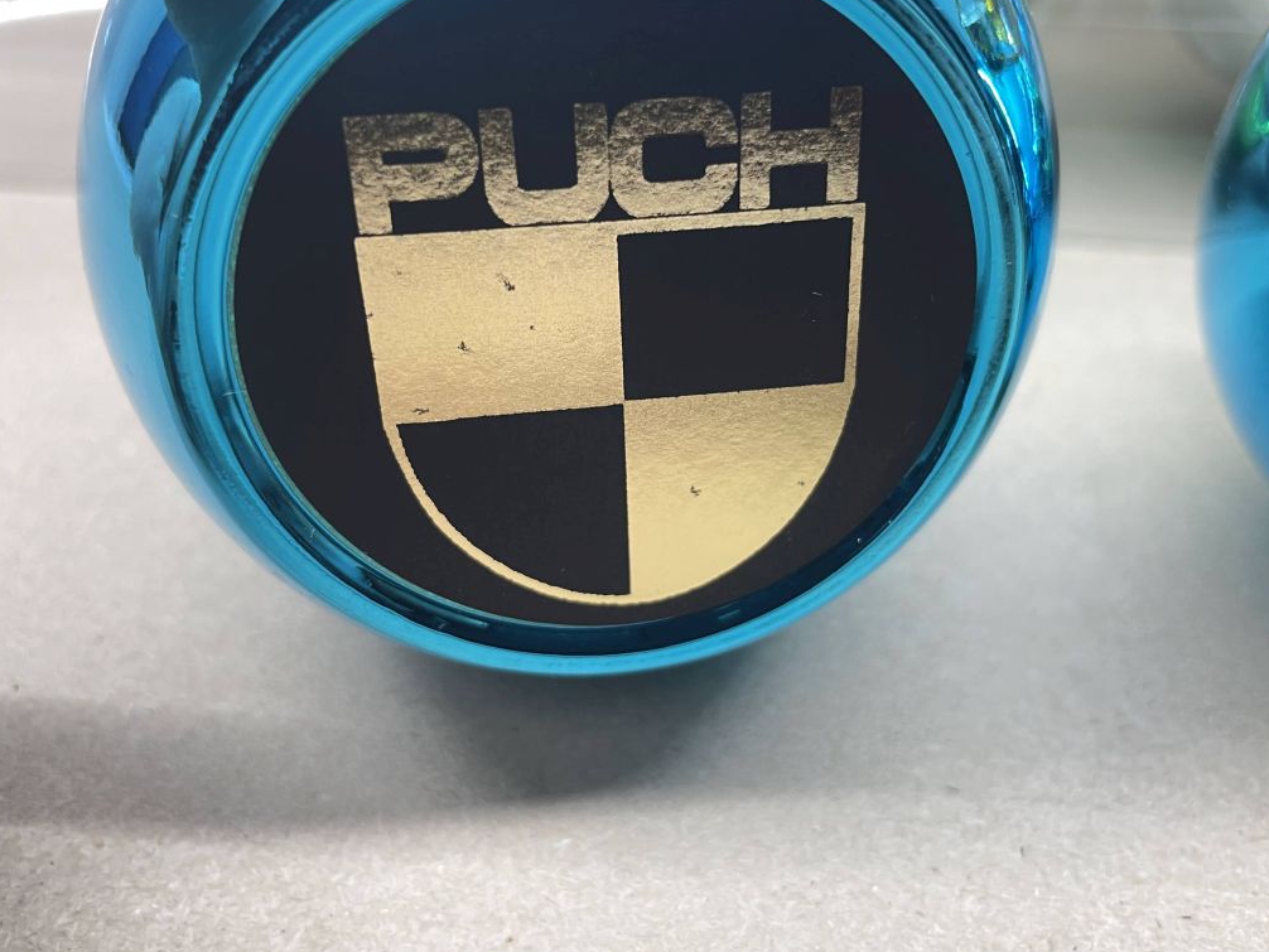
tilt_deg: -35.5
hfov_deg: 58.3
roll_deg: -1.4
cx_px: 648
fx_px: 1137
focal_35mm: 31
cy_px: 407
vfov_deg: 45.3
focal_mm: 4.2
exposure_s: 1/50
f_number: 1.6
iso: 100
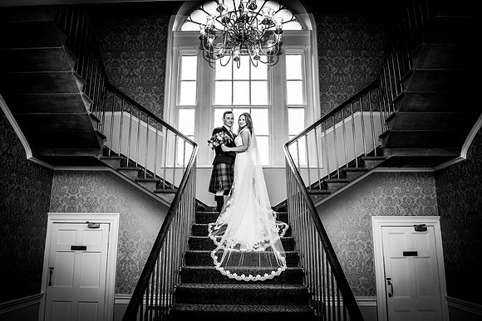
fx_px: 344
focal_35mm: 26
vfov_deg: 50.1
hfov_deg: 69.9
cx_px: 229
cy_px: 166
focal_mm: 24
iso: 250
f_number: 4.5
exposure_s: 1/100
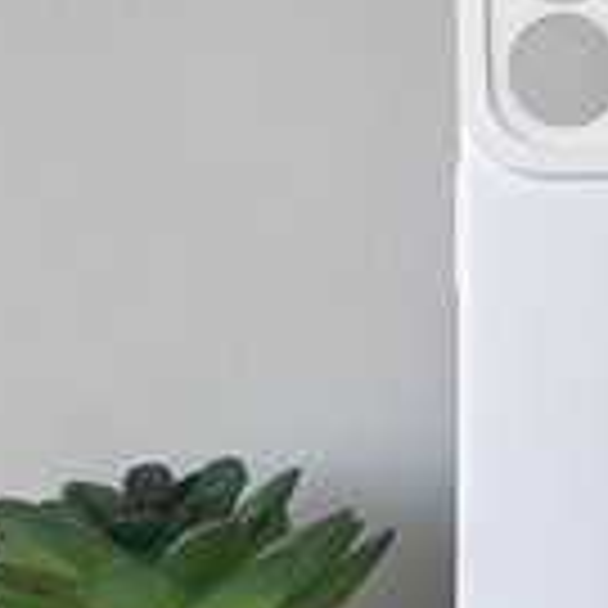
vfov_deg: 19.0
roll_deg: +3.1
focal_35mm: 91
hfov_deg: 18.1
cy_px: 209
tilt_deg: -5.4
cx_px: 725
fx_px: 1808
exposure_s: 1/52
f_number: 1.5
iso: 125
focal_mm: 5.7
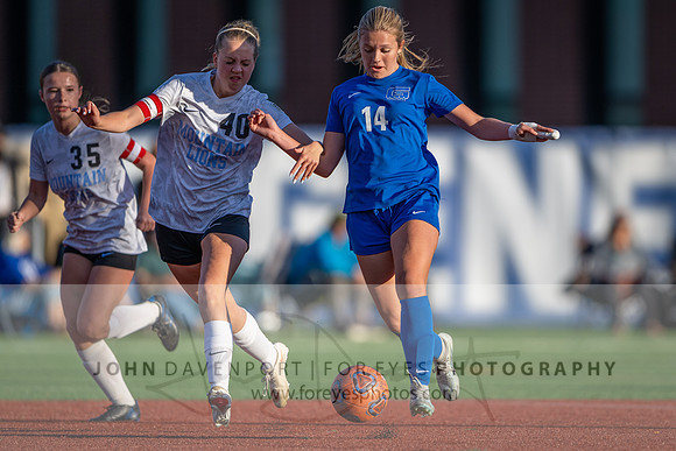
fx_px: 10306
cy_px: 221
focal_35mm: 549
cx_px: 464
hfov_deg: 3.8
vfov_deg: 2.5
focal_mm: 400
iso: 160
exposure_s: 1/2000
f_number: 2.8
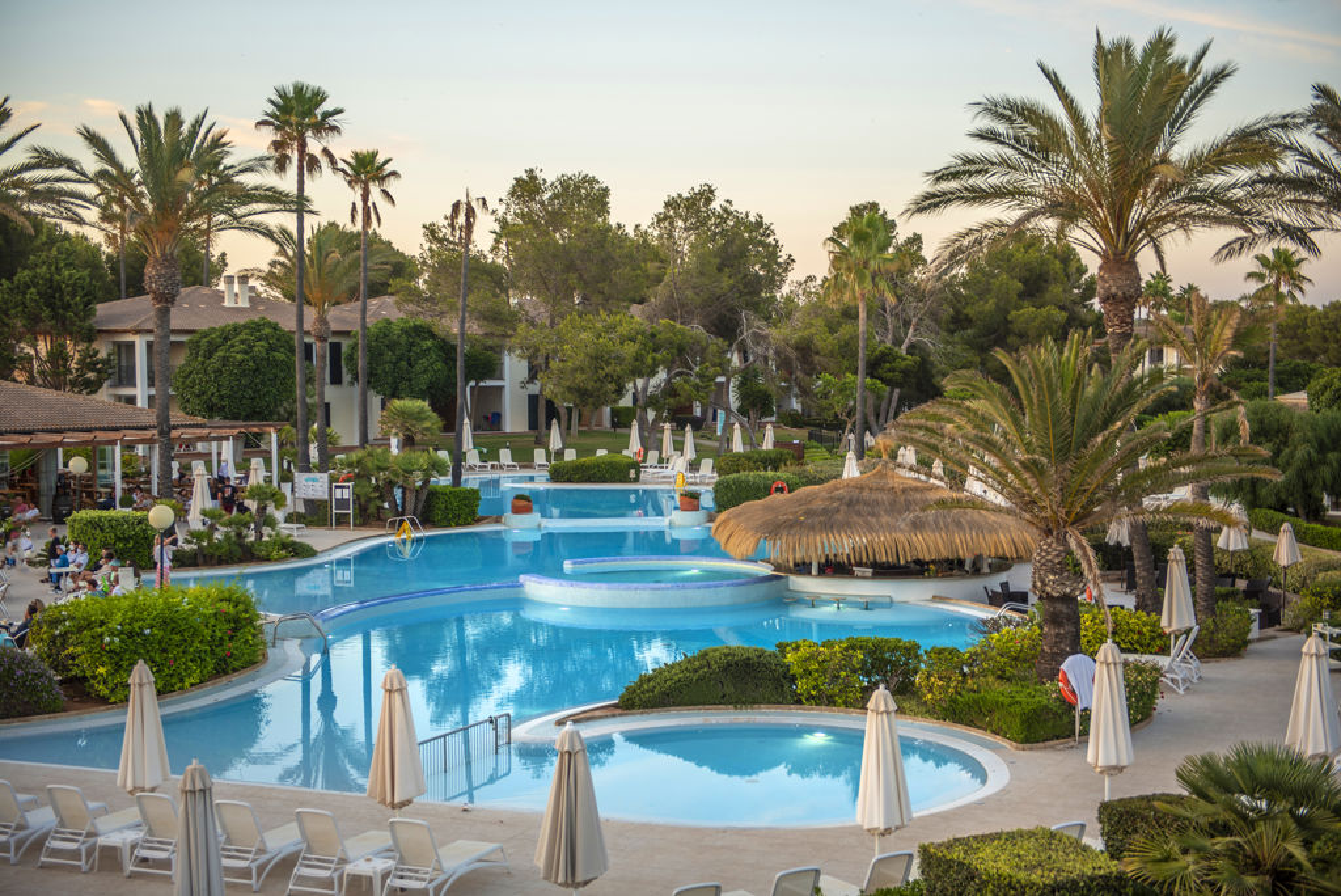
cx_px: 670
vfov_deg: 27.0
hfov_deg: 39.6
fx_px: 1863
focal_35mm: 50
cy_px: 448
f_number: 2.8
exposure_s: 1/25
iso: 100
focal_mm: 50
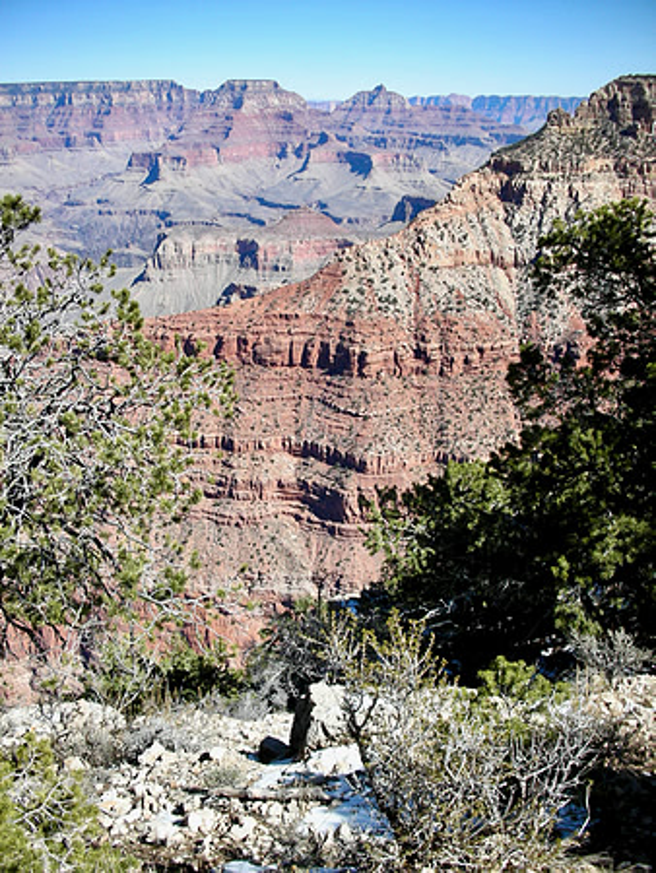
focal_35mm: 35
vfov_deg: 52.6
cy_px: 436
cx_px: 328
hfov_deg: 40.7
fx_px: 884
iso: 50
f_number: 8.5
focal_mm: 5.8
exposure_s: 1/61
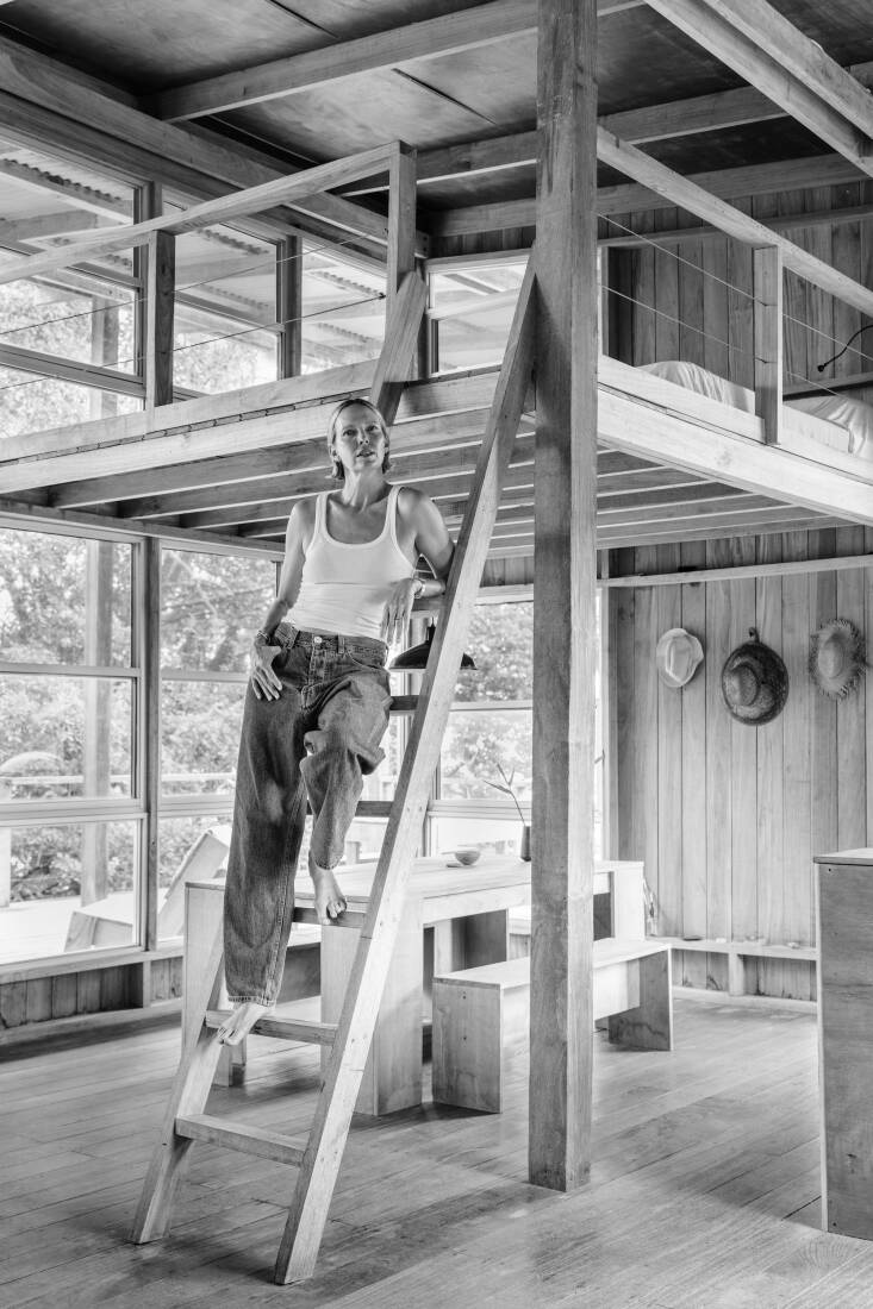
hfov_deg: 34.2
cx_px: 436
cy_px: 654
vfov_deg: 49.6
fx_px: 1419
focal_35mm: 39
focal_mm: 39
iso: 320
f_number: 4
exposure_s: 1/15
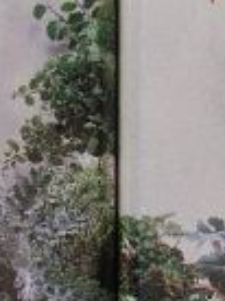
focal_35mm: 125
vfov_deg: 15.8
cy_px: 106
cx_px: 70
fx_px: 1087
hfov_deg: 11.8
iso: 200
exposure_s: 1/29.2
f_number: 3.5
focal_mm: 6.3
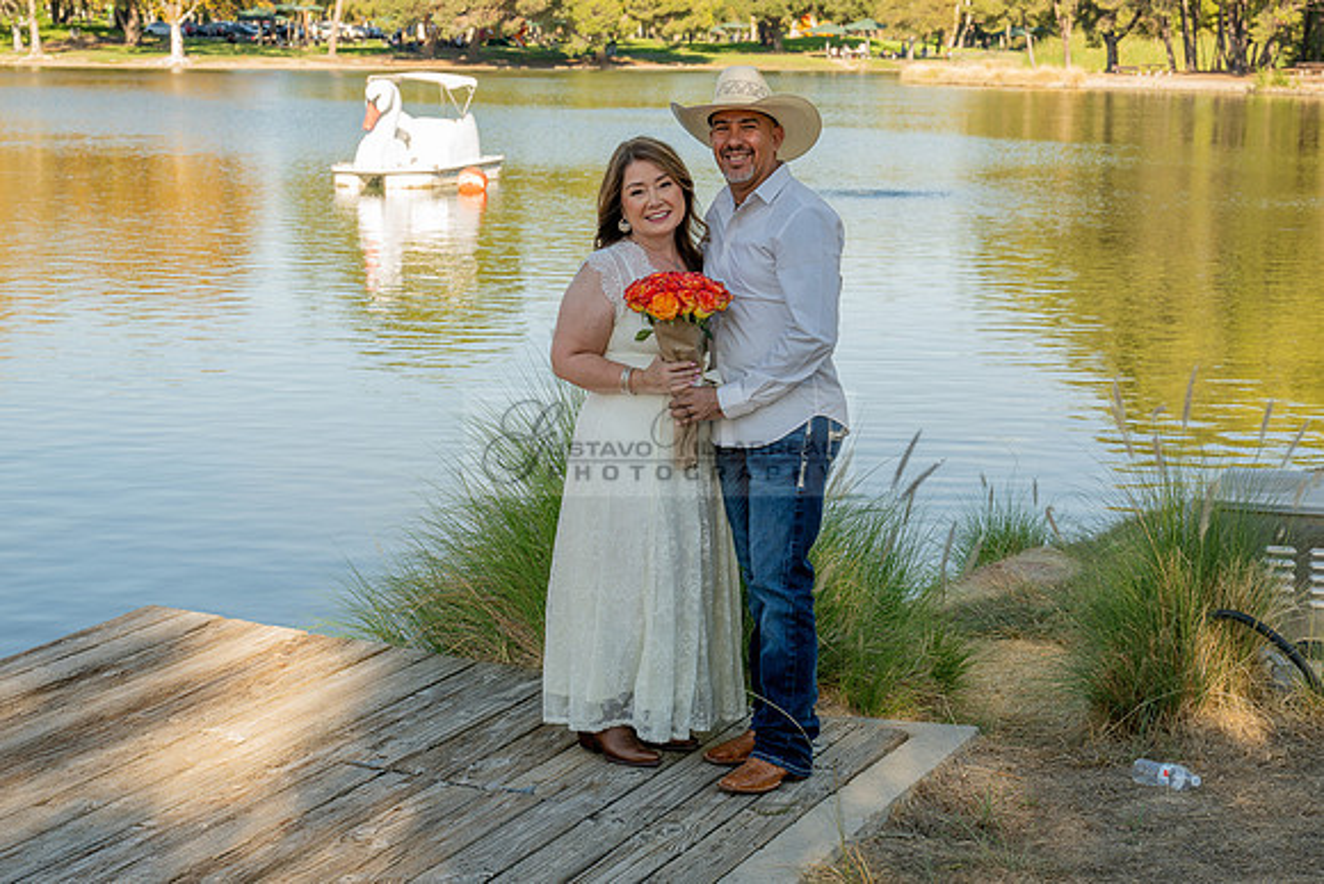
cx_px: 662
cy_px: 484
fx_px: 2377
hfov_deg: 31.1
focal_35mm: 65
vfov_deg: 21.0
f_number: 7.1
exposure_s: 1/200
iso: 200
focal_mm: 59
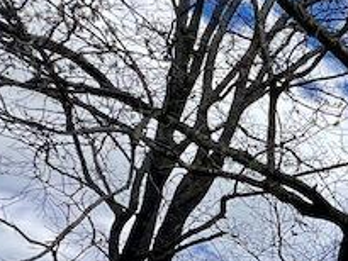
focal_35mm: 65
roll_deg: +1.6
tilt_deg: +19.5
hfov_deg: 18.4
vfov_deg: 19.0
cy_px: 422
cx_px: 710
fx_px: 654
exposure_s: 1/1130
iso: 32
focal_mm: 1.57
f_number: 1.8
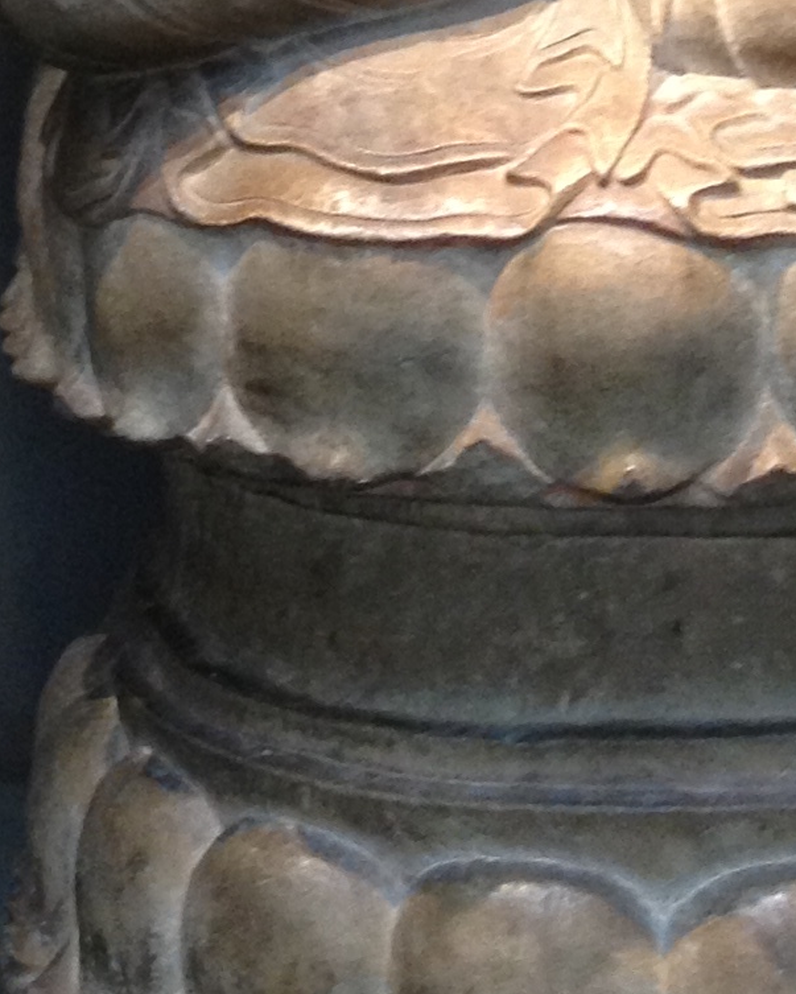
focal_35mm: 148
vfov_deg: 11.9
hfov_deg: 10.4
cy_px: -832
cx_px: 453
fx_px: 4356
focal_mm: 4.28
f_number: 2.4
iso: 125
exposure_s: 1/20
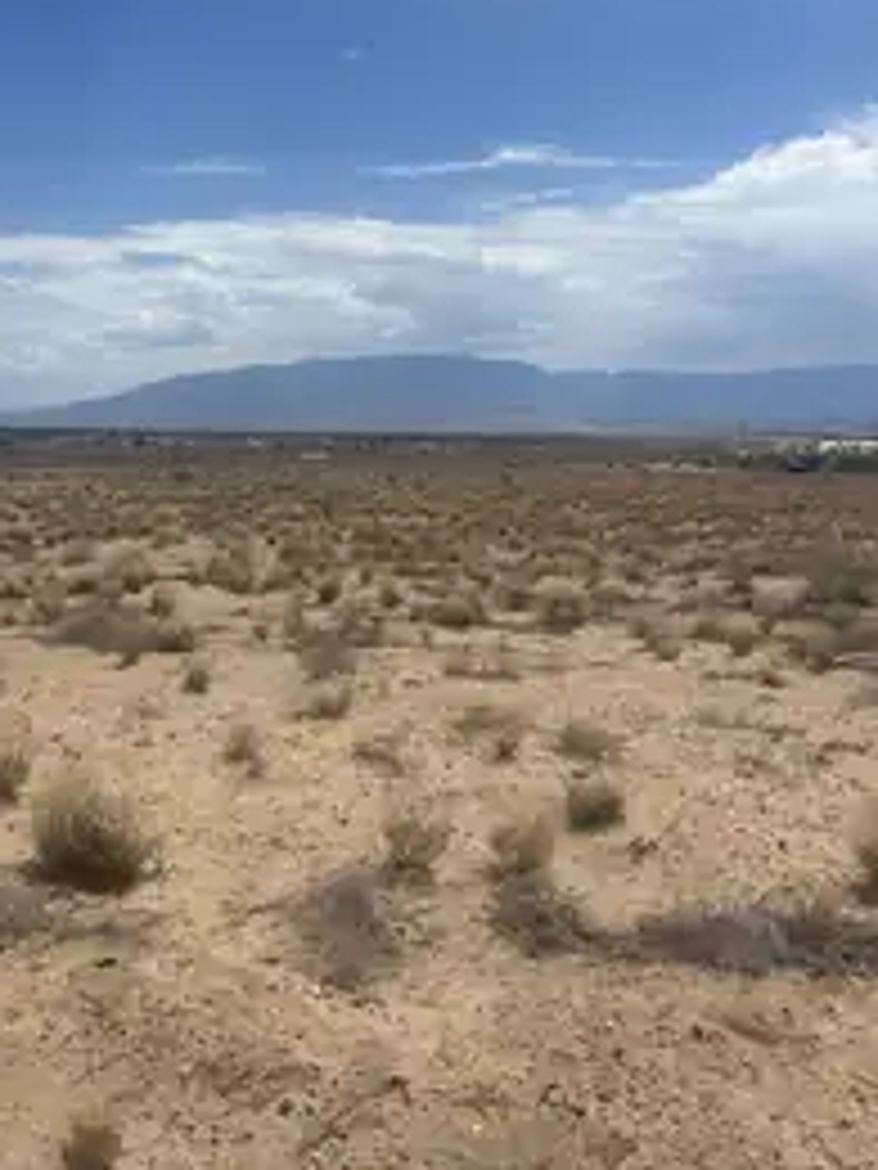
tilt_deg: -7.9
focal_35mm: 40
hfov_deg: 35.7
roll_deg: +0.4
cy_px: 562
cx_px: 311
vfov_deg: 46.8
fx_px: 1353
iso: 50
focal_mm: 5.96
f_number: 1.6
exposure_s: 1/7194
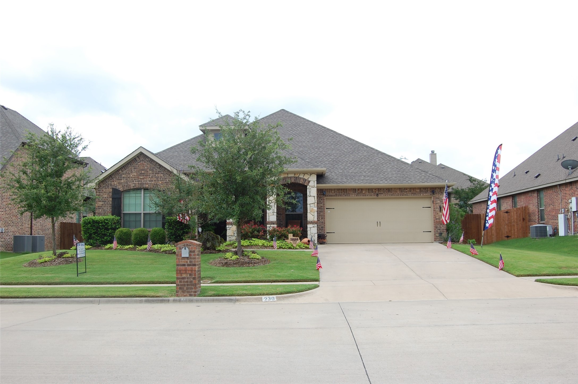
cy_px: 192
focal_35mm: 34
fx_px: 553
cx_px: 289
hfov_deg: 55.1
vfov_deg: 38.3
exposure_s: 1/250
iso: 200
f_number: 8
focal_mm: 23
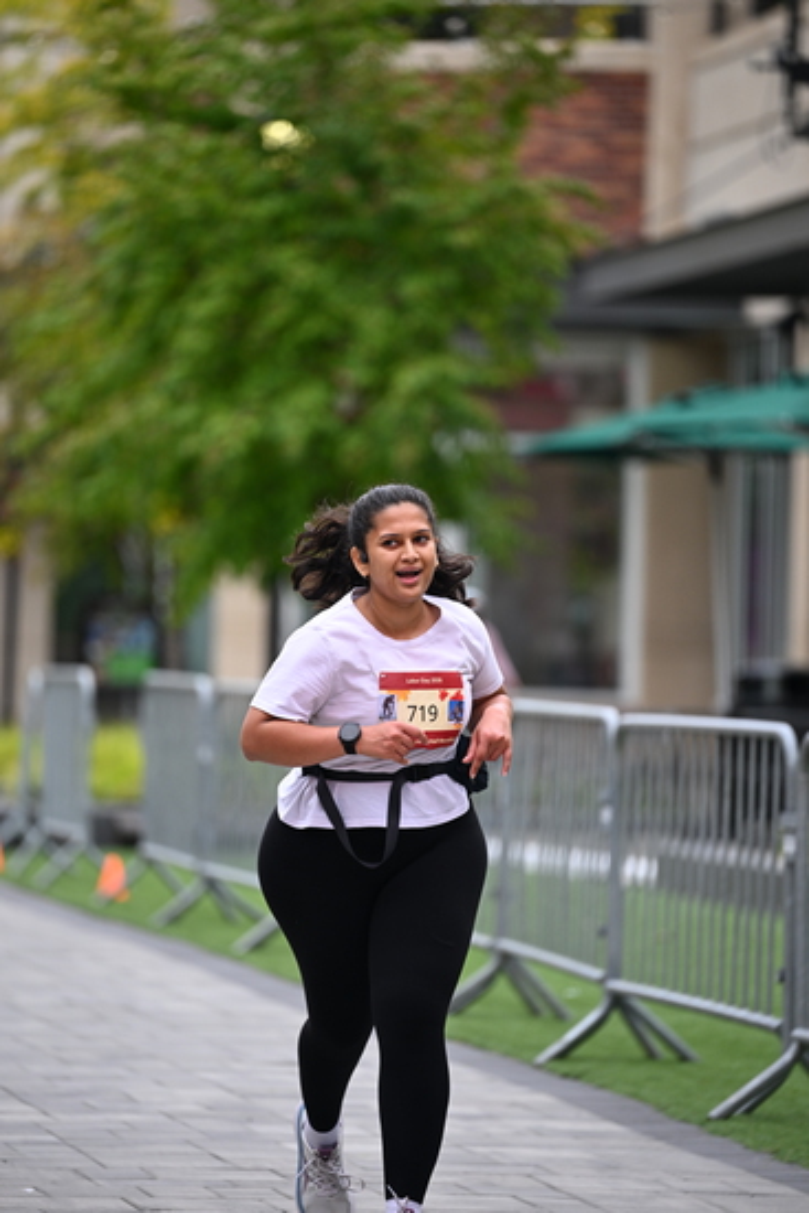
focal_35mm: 200
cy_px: 606
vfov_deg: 10.3
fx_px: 6737
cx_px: 404
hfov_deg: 6.9
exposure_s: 1/1250
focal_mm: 200
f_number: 2.8
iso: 400
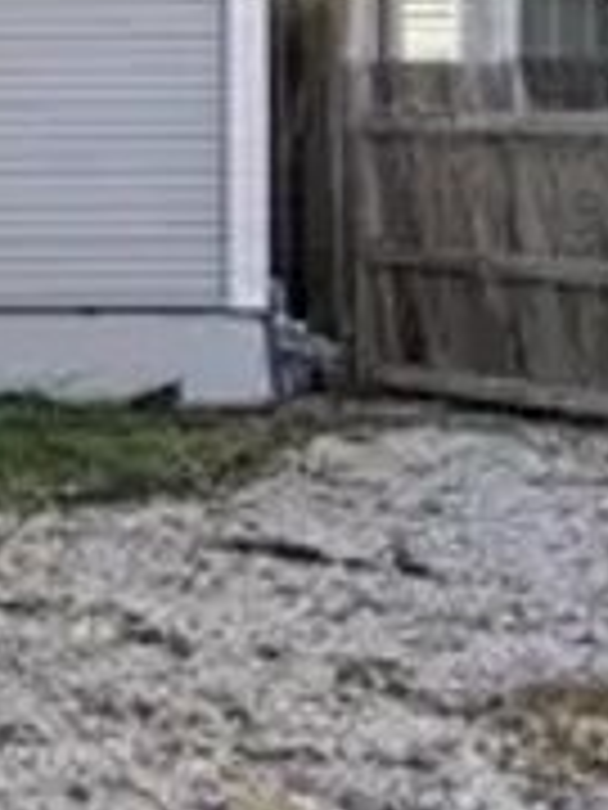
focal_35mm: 82
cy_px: -2
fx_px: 1920
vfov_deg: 22.9
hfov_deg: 9.2
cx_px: -1599
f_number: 9
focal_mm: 10
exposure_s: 1/60
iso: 100
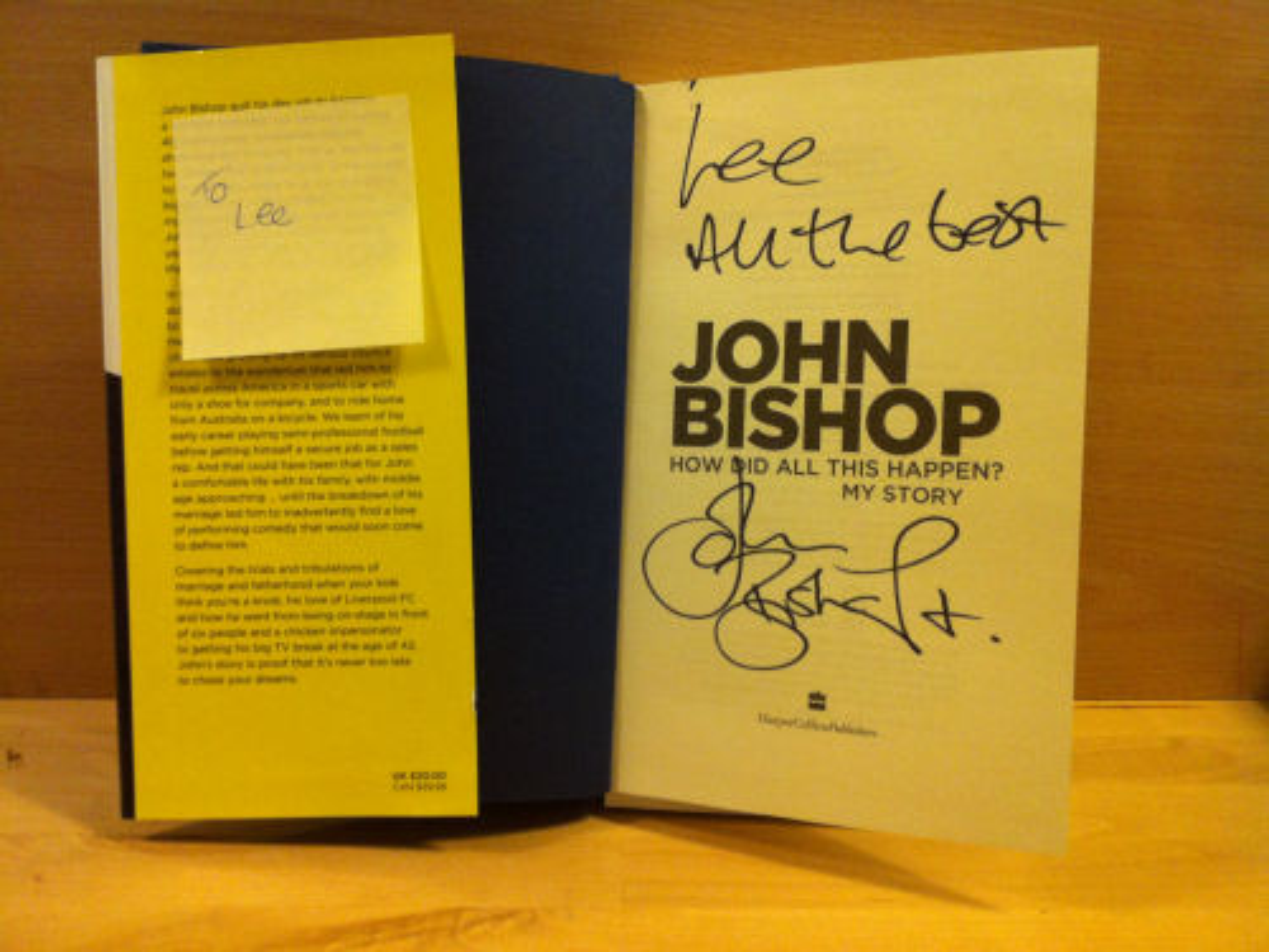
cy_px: 476
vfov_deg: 40.7
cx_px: 634
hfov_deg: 52.6
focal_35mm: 35
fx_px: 1283
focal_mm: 3.85
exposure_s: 1/15
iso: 250
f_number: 2.8
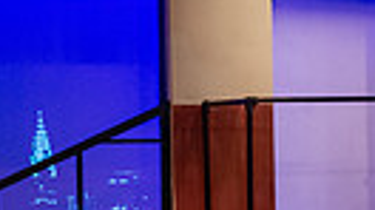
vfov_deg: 2.6
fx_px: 4560
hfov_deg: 4.7
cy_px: 427
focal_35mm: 459
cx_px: 389
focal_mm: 100
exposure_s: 1/200
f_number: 3.5
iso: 3200
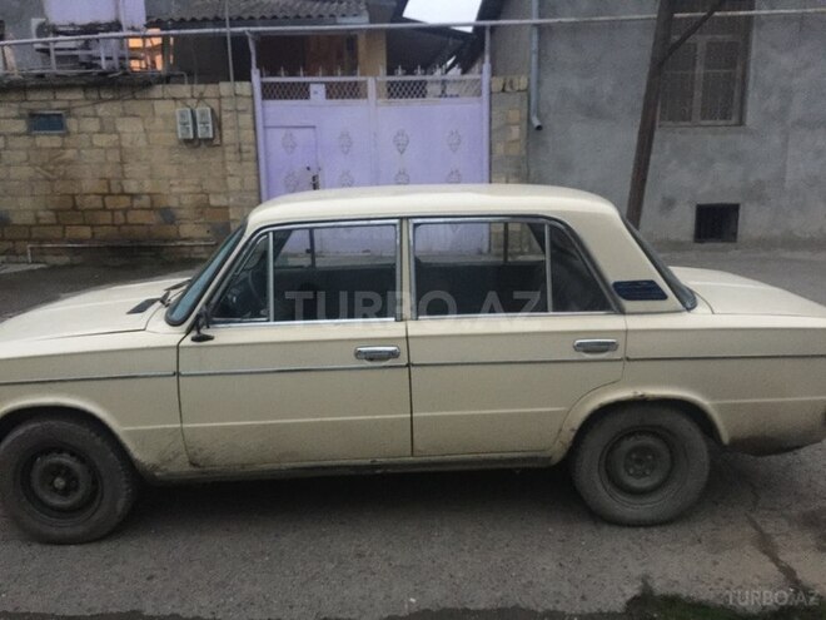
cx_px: 413
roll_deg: +2.3
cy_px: 310
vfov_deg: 48.2
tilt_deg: -13.3
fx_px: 692
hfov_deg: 61.7
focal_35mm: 29
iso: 160
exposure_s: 1/8
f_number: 2.2
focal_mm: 4.15
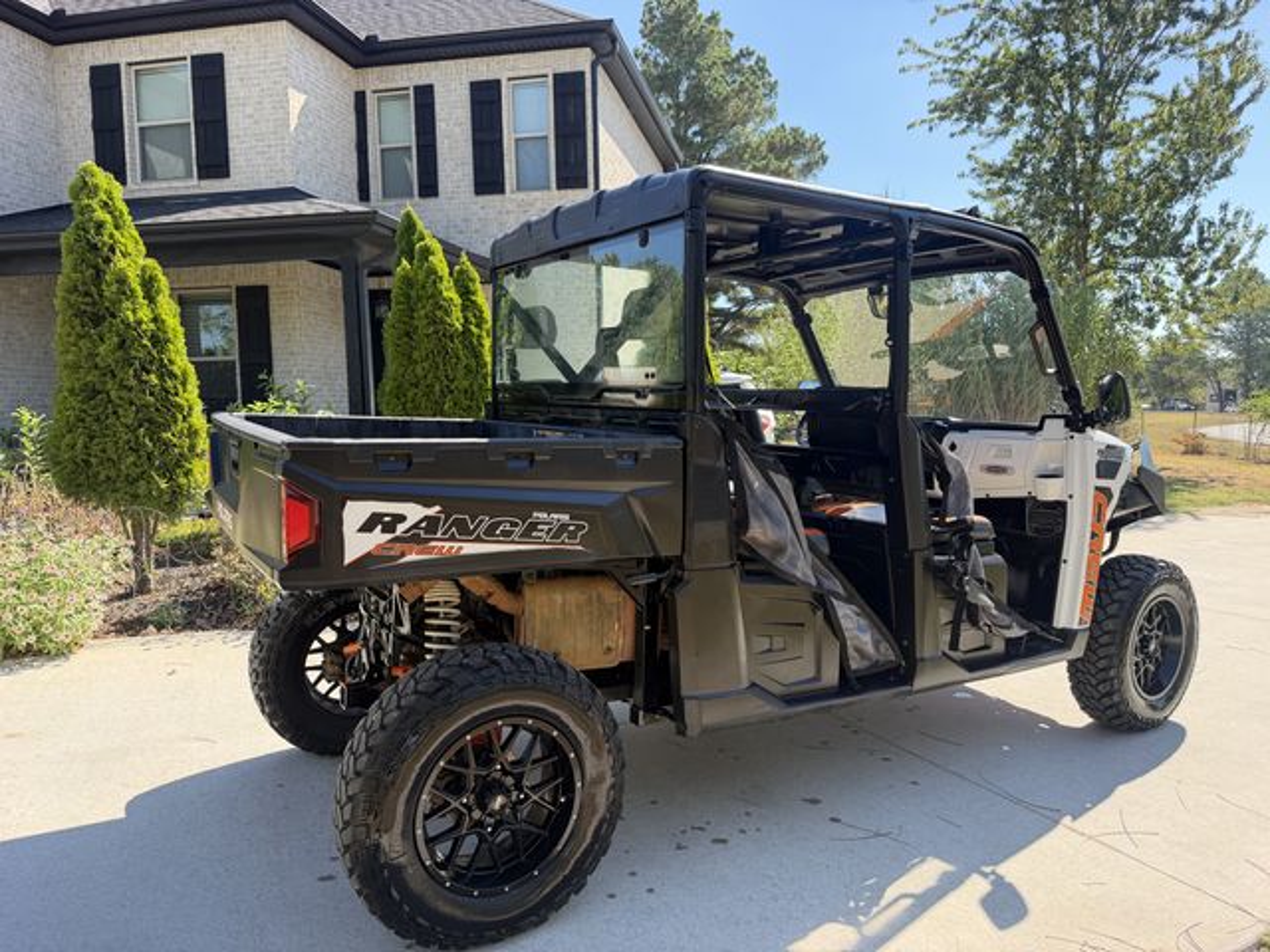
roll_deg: +1.9
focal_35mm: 24
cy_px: 476
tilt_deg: -3.9
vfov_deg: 56.8
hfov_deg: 71.6
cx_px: 635
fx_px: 881
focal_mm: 6.76
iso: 100
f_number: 1.78
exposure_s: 1/1156
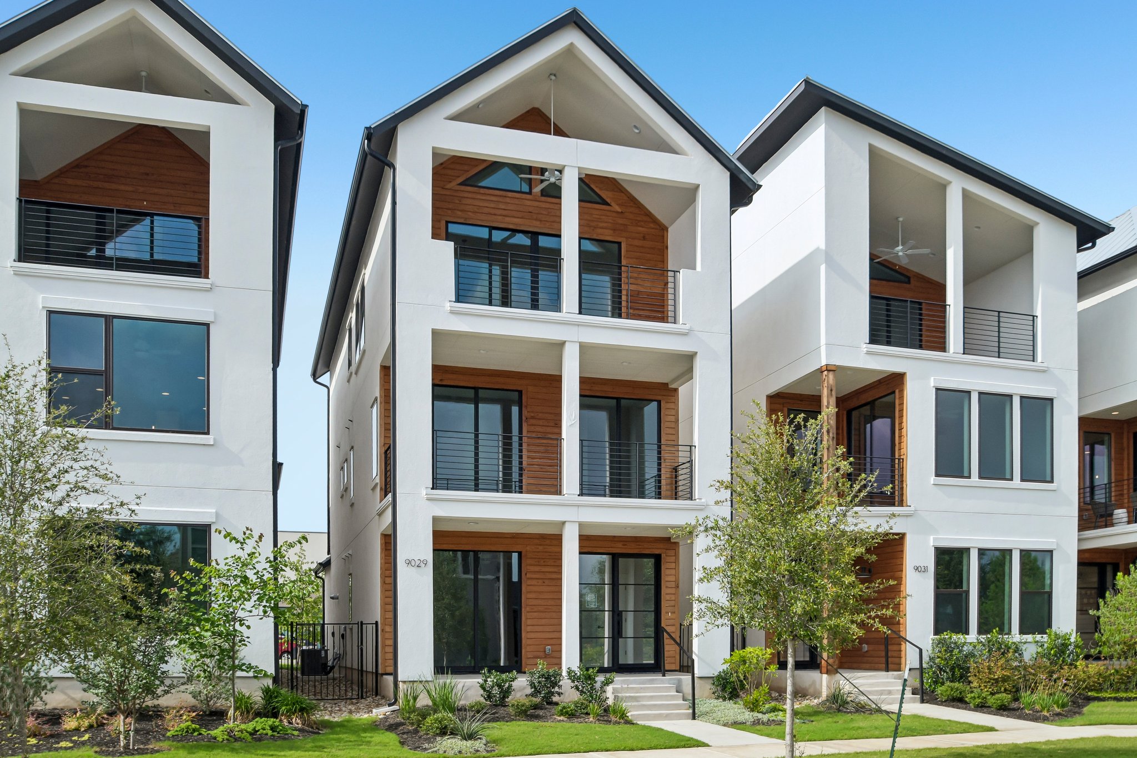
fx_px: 979
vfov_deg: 42.3
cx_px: 568
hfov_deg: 60.3
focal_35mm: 31
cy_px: 379
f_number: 8
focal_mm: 21
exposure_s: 1/800
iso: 400
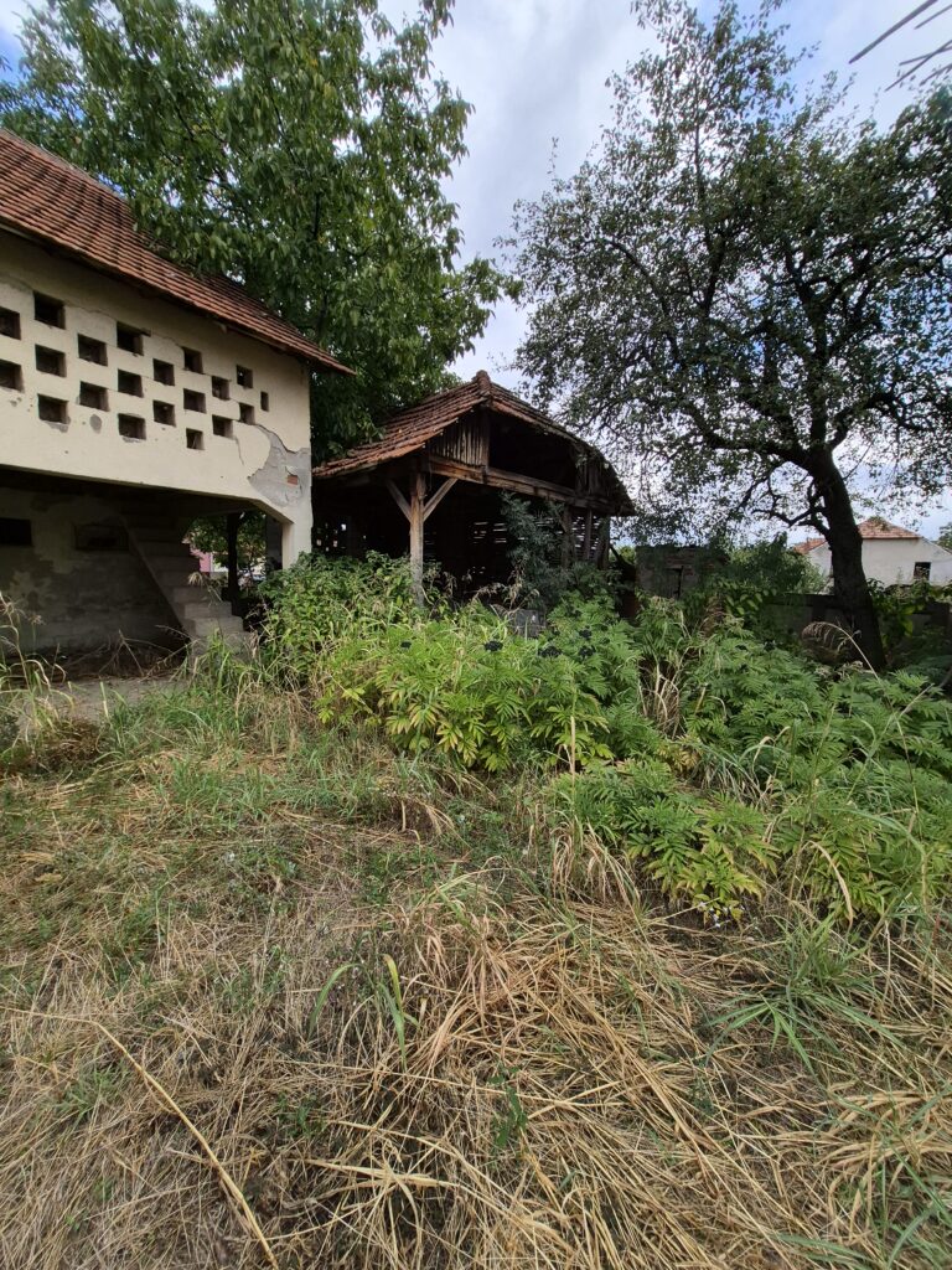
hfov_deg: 89.9
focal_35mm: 13
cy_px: 635
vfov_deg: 106.2
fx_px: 477
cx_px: 476
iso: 40
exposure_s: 1/788
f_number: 2.2
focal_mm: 1.74
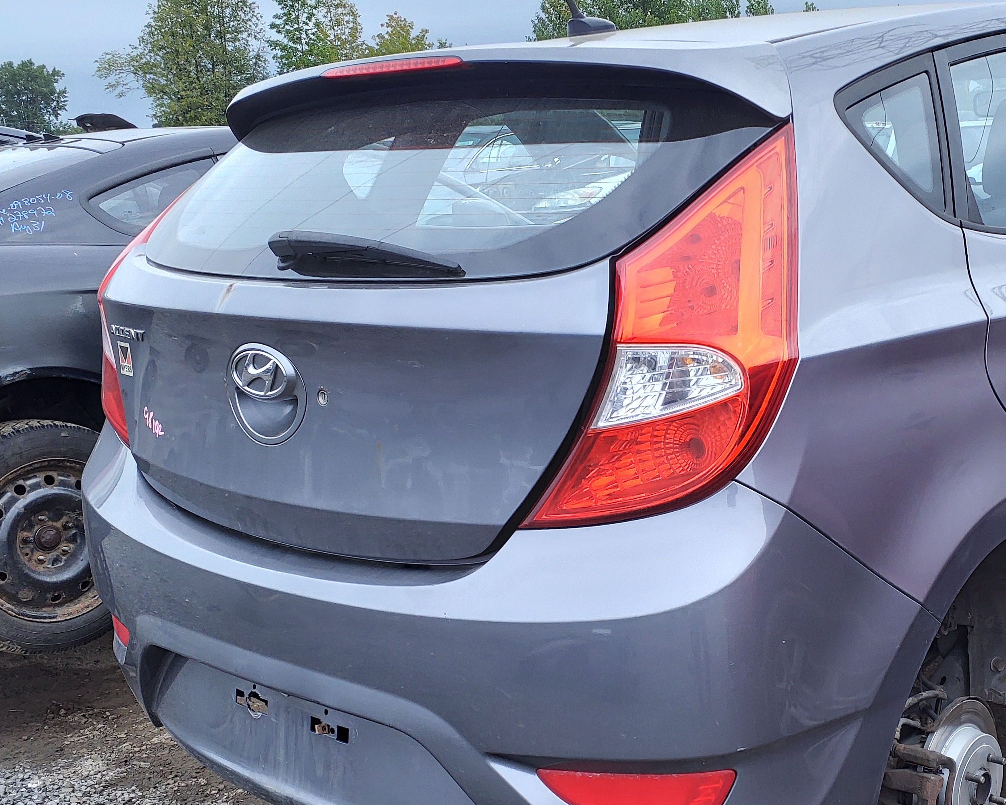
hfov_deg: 42.6
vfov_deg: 35.5
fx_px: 1250
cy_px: 489
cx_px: 745
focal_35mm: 42
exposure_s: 1/229
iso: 40
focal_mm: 3.58
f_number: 1.9
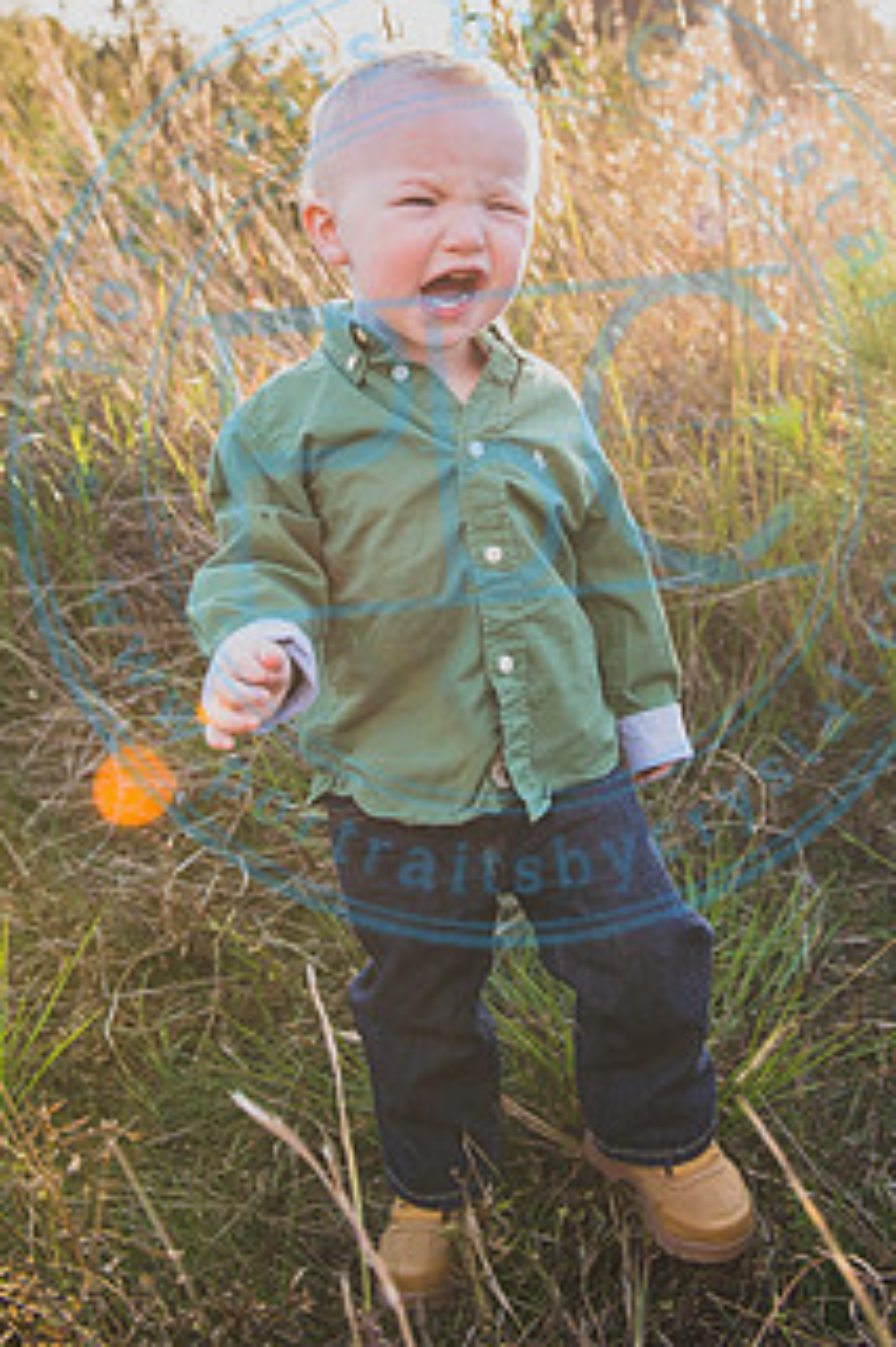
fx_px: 1682
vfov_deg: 43.0
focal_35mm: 45
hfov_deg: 29.8
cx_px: 475
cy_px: 450
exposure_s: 1/200
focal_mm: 32
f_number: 4
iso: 200
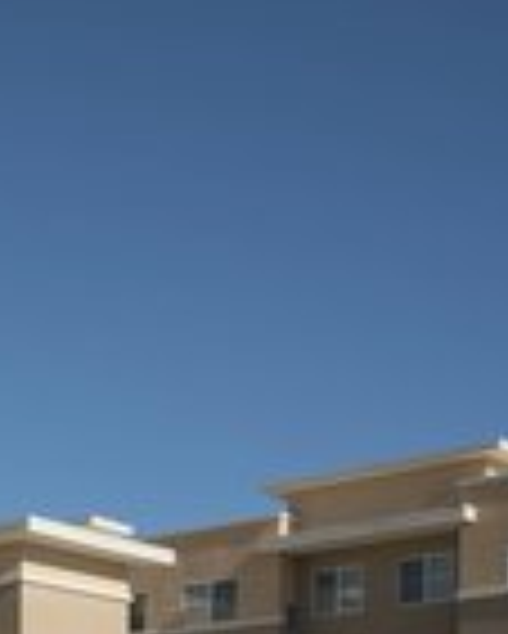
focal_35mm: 87
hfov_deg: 16.1
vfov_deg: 21.7
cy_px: 495
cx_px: -274
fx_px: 1633
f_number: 10
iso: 100
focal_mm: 34
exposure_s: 1/200
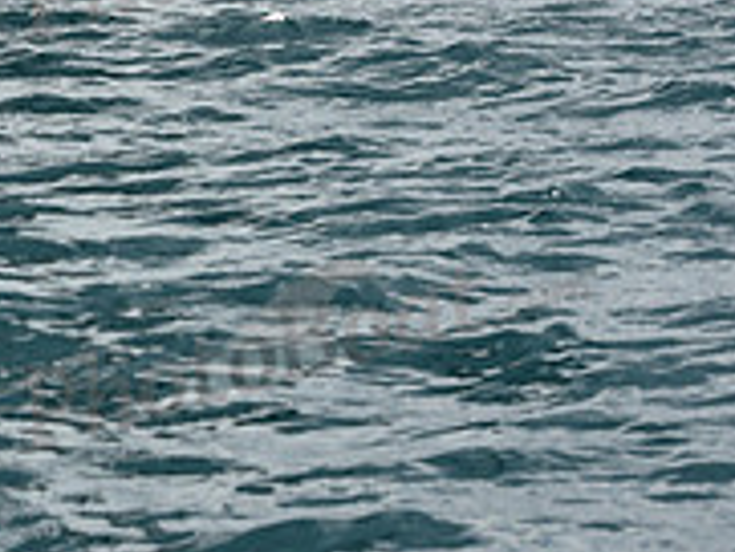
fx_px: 4908
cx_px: -187
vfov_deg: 6.4
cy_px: -221
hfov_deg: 8.5
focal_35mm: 231
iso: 250
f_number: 8
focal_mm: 75
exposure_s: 1/1250
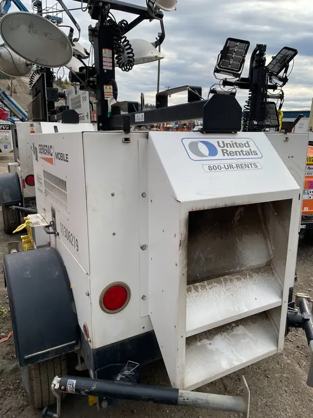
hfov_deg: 53.1
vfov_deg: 67.3
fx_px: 313
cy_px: 209
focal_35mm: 26
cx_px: 156
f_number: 1.6
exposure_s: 1/988
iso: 50
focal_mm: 4.2
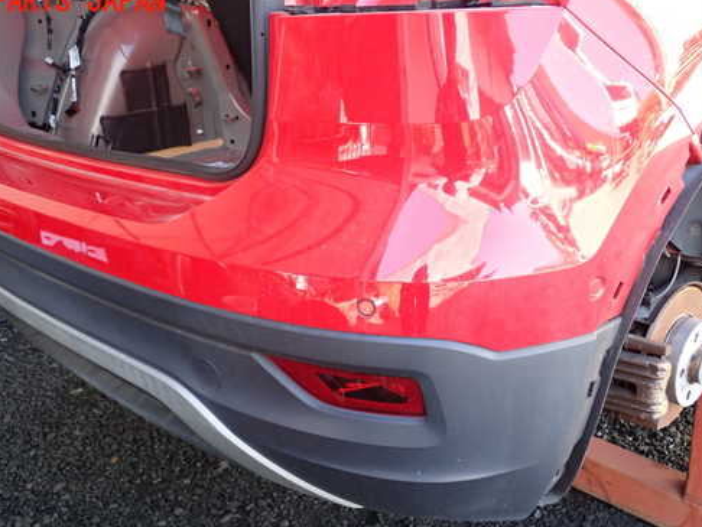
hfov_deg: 50.1
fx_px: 751
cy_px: 309
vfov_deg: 38.6
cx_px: 337
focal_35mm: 37
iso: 250
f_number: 2.3
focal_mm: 5.4
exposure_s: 1/160
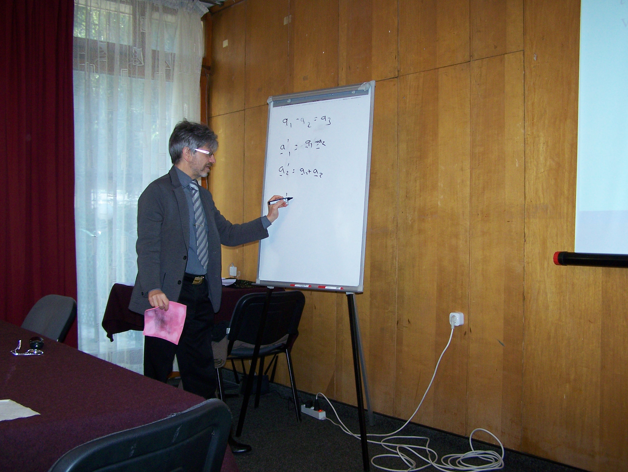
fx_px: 690
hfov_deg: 48.9
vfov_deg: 37.8
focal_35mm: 38
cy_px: 236
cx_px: 314
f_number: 2.8
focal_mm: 6.3
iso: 160
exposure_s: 1/60
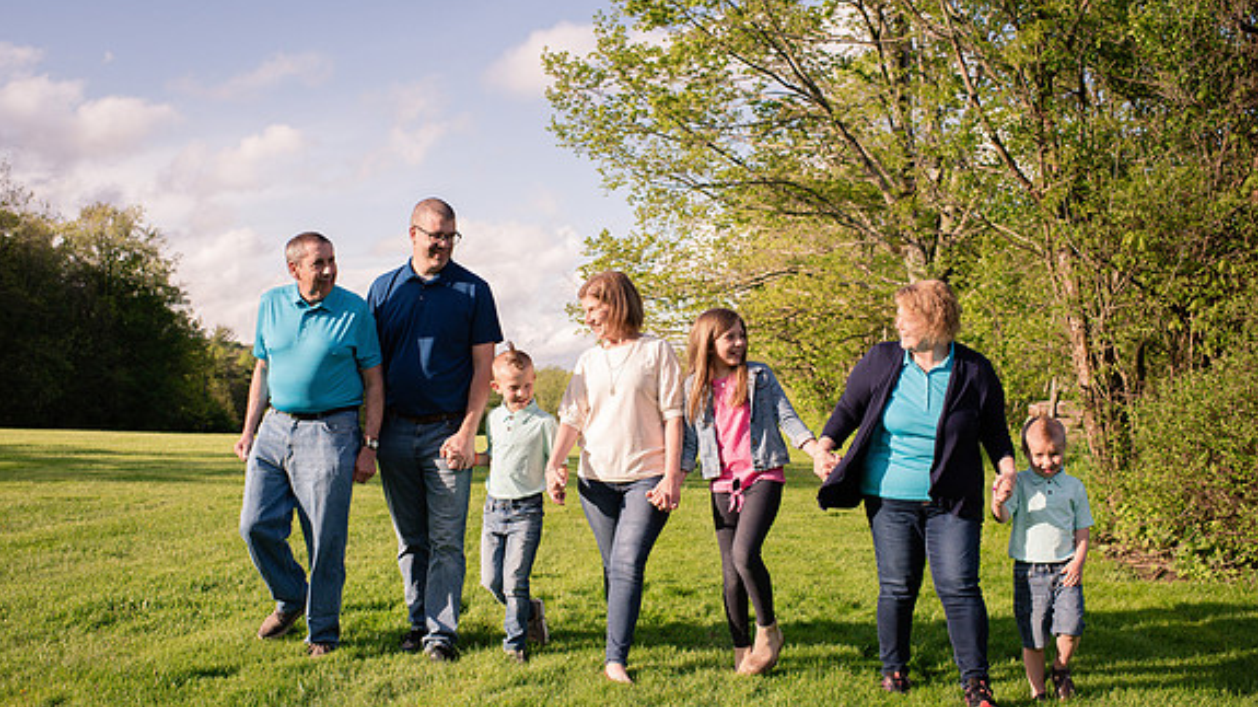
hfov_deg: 54.0
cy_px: 378
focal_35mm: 37
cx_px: 630
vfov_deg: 32.0
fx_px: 1234
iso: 800
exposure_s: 1/2000
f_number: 5.6
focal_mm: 35
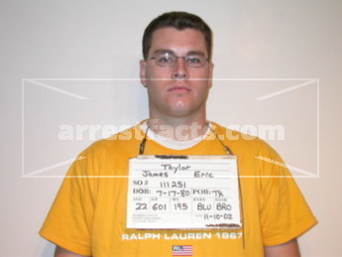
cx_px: 171
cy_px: 128
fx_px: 563
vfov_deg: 25.7
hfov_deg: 33.8
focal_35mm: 57
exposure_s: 1/60.3
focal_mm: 11.8
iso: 100
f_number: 3
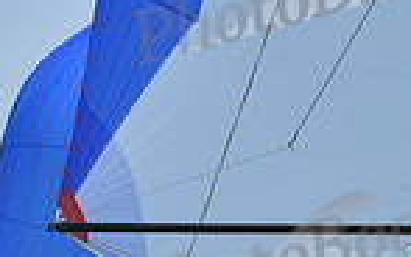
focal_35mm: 401
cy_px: 356
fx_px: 4493
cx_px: 674
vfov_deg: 3.3
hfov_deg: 5.2
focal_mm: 100
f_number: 8
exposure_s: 1/1250
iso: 250
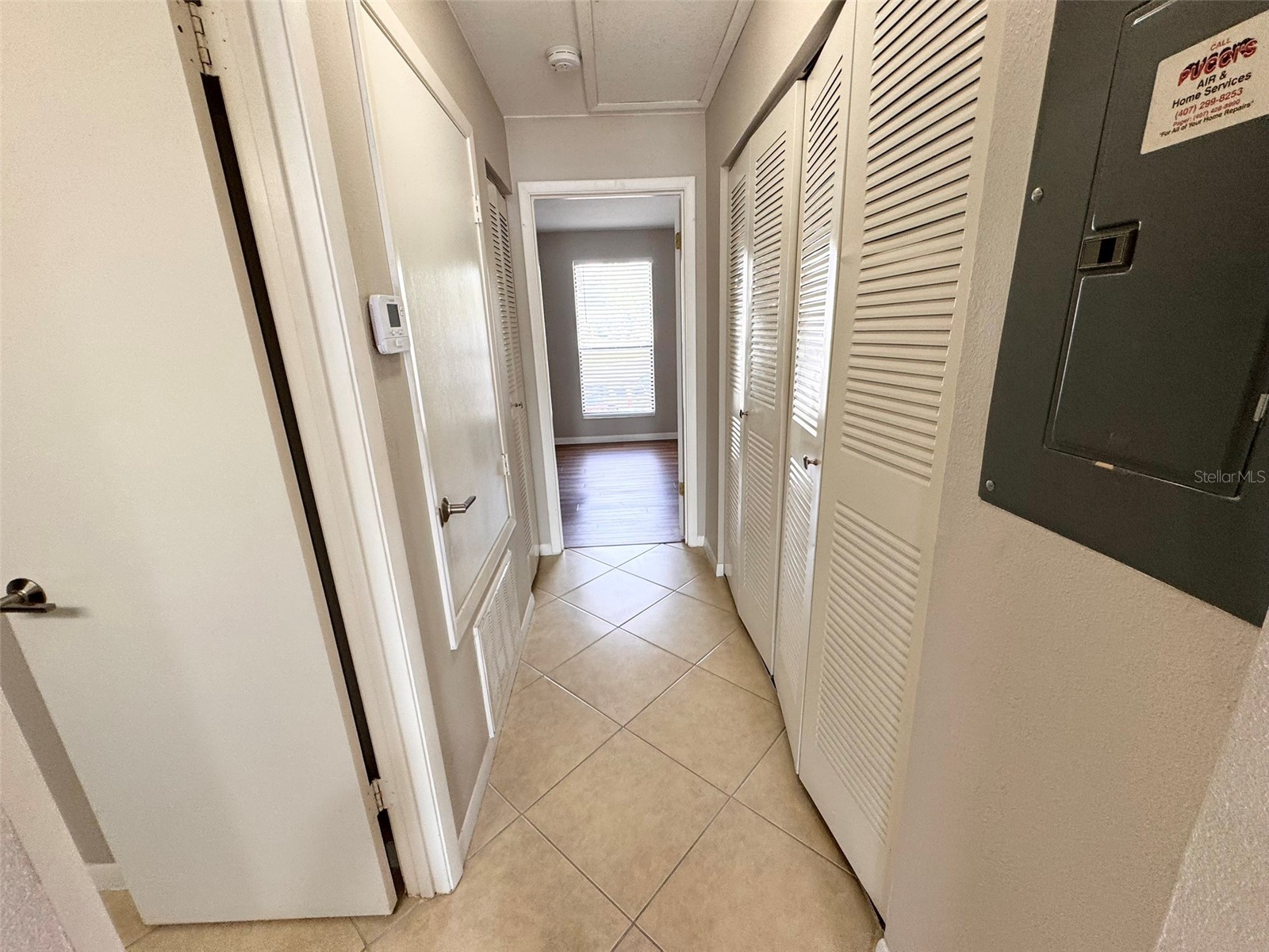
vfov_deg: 85.7
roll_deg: +2.4
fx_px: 513
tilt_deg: -16.9
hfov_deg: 102.1
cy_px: 476
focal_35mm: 14
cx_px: 634
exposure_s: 1/120
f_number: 2.2
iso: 100
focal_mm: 2.22
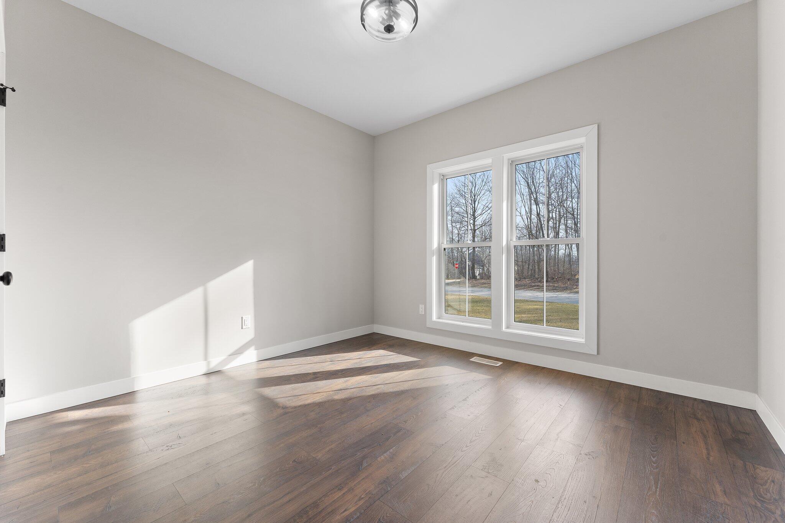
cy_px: 262
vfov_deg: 81.2
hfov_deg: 104.3
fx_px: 305
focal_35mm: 14
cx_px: 392
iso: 500
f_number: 9
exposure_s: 1/20
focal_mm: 14
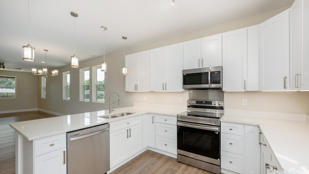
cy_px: 92
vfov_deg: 70.5
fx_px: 123
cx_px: 157
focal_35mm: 15
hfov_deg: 103.0
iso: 320
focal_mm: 14
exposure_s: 1/125
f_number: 7.1
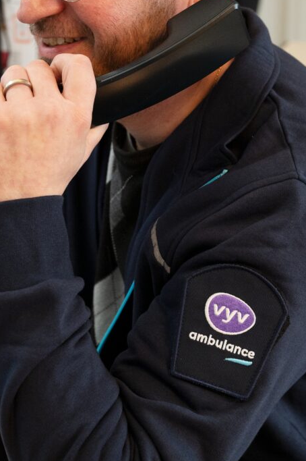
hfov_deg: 16.2
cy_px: 121
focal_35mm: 84
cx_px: 98
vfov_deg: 24.0
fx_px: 1073
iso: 3200
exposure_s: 1/125
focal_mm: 56
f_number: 5.6
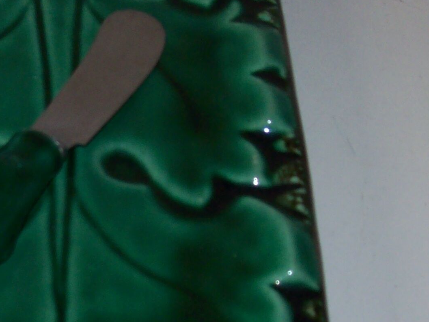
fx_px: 1202
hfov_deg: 19.8
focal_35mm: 97
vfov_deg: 15.2
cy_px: 215
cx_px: 38
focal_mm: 6
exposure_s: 1/64
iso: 80
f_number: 2.7
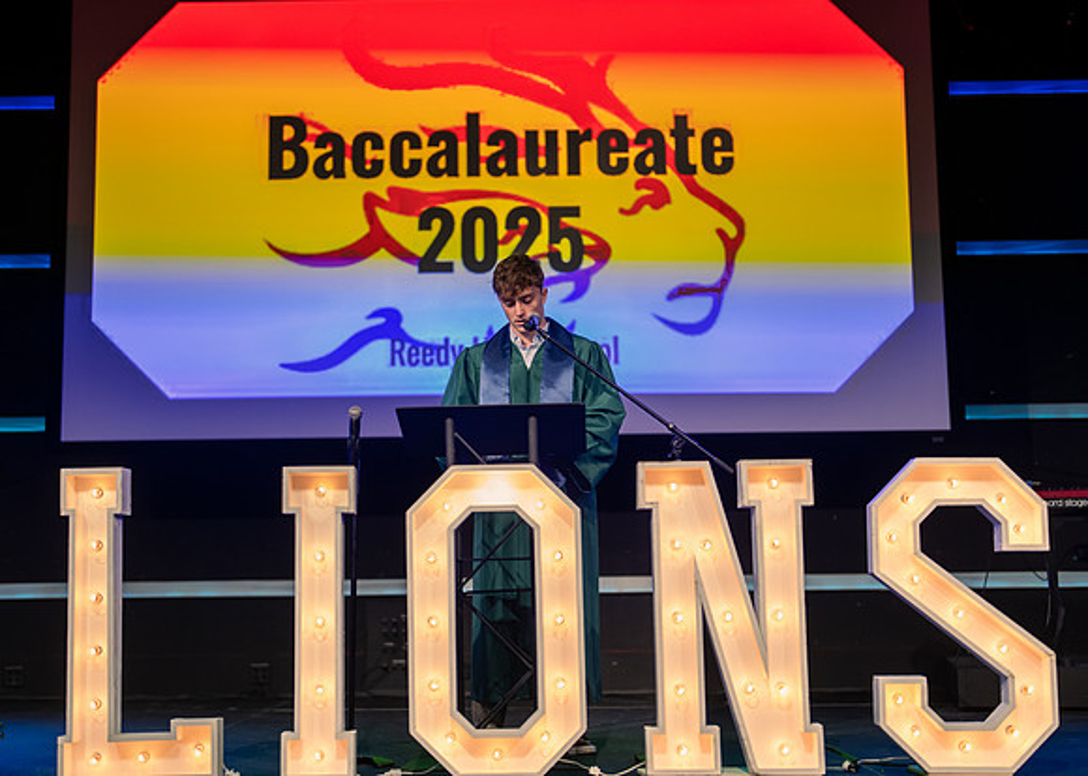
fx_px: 1643
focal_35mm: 53
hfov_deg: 36.6
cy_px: 388
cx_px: 505
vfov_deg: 26.6
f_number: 1.2
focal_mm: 50
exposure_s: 1/640
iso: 1000
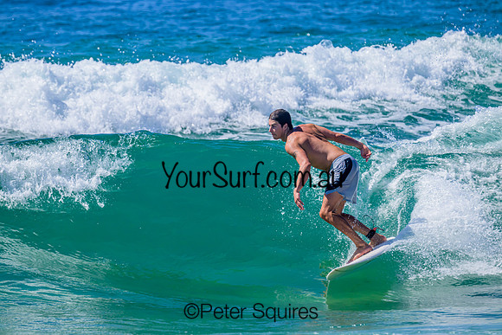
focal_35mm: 580
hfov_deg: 3.6
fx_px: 8089
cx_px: 251
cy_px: 168
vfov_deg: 2.4
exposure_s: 1/2000
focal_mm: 580
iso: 1100
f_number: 11
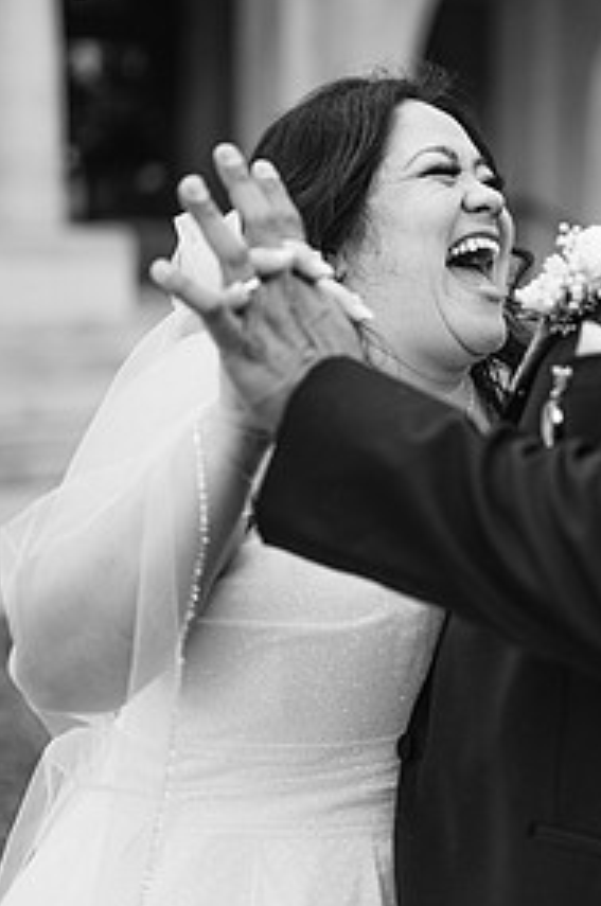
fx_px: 1985
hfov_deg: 17.1
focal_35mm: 79
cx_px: 437
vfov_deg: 25.7
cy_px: 359
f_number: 1.8
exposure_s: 1/1250
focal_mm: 50
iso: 450
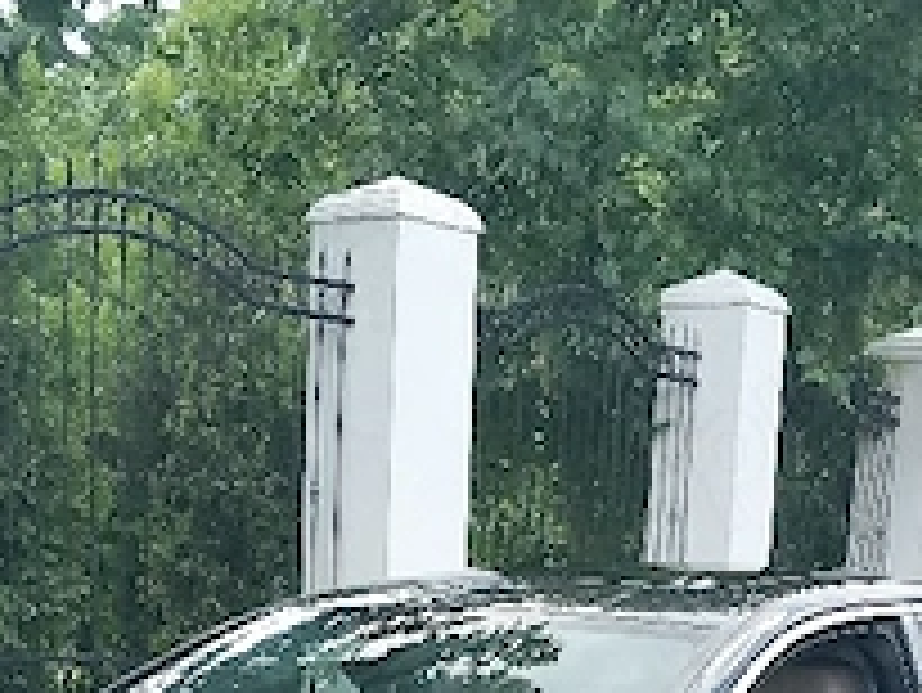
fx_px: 2105
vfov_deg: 17.1
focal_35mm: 79
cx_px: 450
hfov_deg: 24.7
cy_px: 1004
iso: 32
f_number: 1.8
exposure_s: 1/101
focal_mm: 4
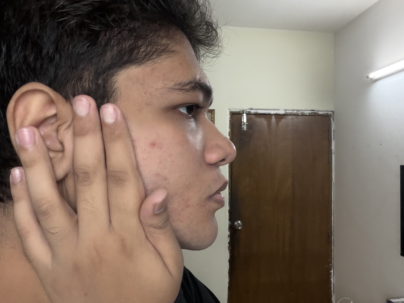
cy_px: 152
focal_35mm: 30
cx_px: 202
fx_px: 350
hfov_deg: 60.0
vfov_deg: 46.8
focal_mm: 2.71
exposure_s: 1/60
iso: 200
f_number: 1.9
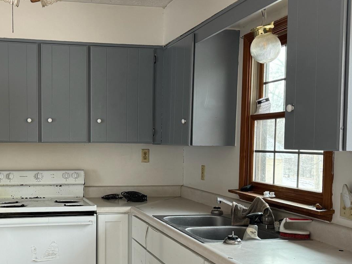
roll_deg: -0.6
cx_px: 99
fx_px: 468
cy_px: 174
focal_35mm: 46
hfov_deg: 40.4
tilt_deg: -3.5
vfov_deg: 31.3
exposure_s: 1/121
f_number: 1.78
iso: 200
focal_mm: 6.86
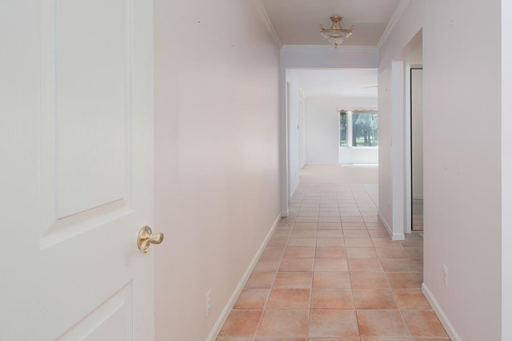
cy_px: 141
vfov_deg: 56.8
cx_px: 296
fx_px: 313
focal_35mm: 22
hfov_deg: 78.1
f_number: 7.1
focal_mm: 12.2
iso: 500
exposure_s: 1/125
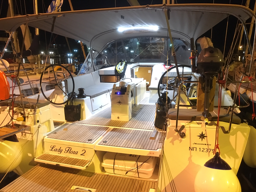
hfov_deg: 61.7
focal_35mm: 29
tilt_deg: -11.5
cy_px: 96
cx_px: 128
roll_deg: +0.5
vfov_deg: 48.2
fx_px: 214
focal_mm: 4.15
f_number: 2.2
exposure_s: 1/17
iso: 640
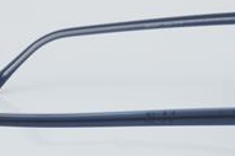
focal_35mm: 157
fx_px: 1024
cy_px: 107
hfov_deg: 13.1
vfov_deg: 8.7
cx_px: 134
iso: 100
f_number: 32
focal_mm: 50
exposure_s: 1/4
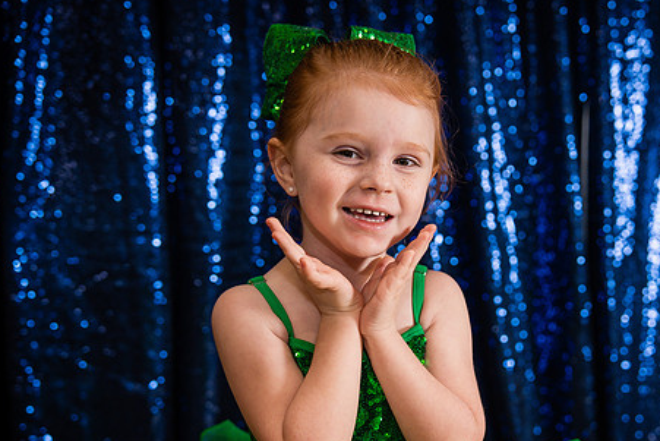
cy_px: 273
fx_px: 990
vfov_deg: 25.0
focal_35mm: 54
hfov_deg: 36.6
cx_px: 416
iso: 400
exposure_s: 1/250
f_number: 2.8
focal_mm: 42
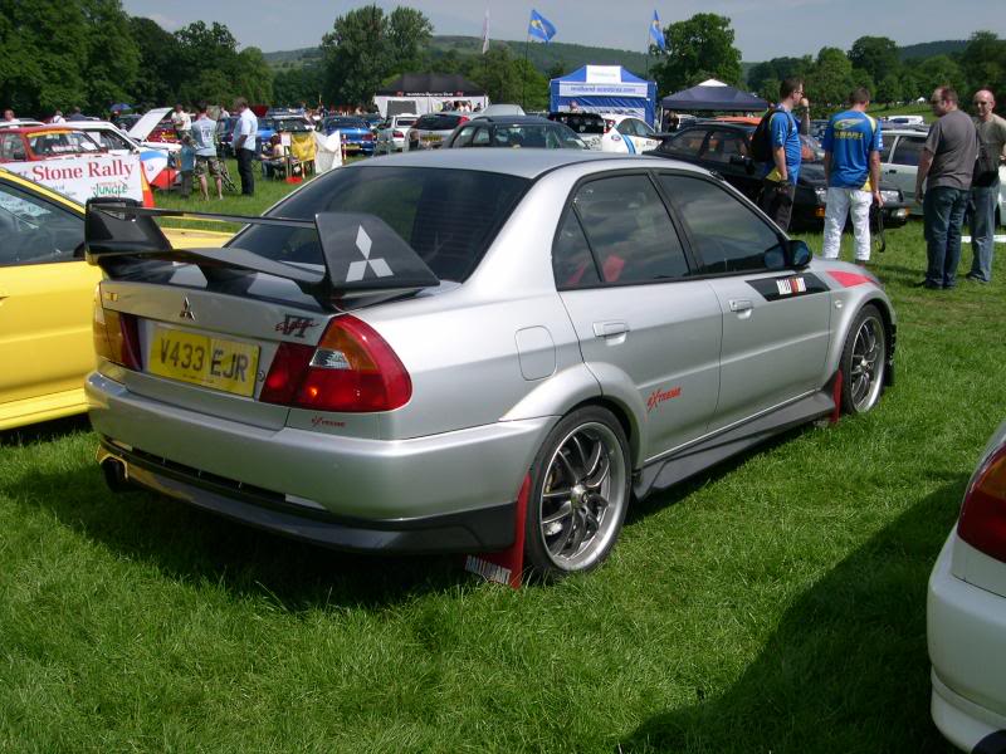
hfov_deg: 49.0
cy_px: 377
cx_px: 503
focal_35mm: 38
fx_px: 1104
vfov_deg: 37.7
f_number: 7.6
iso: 100
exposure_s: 1/279
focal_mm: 8
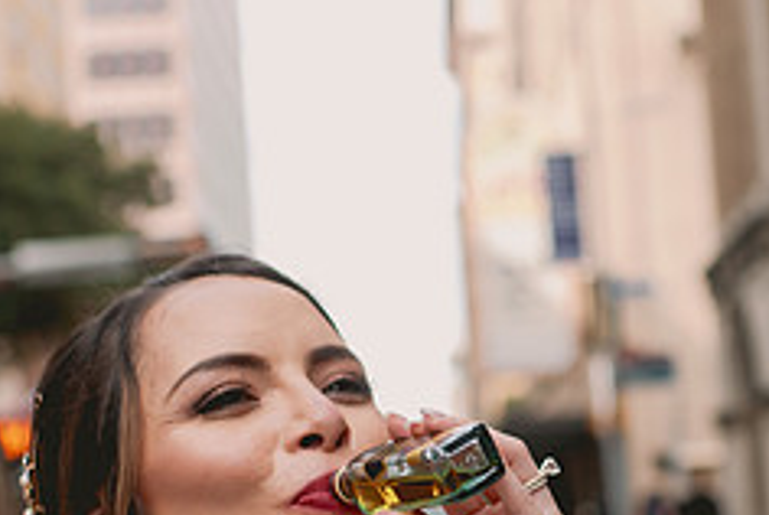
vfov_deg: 15.8
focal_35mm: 86
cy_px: 419
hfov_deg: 23.3
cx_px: 596
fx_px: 1839
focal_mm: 35
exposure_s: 1/2000
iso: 160
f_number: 2.8
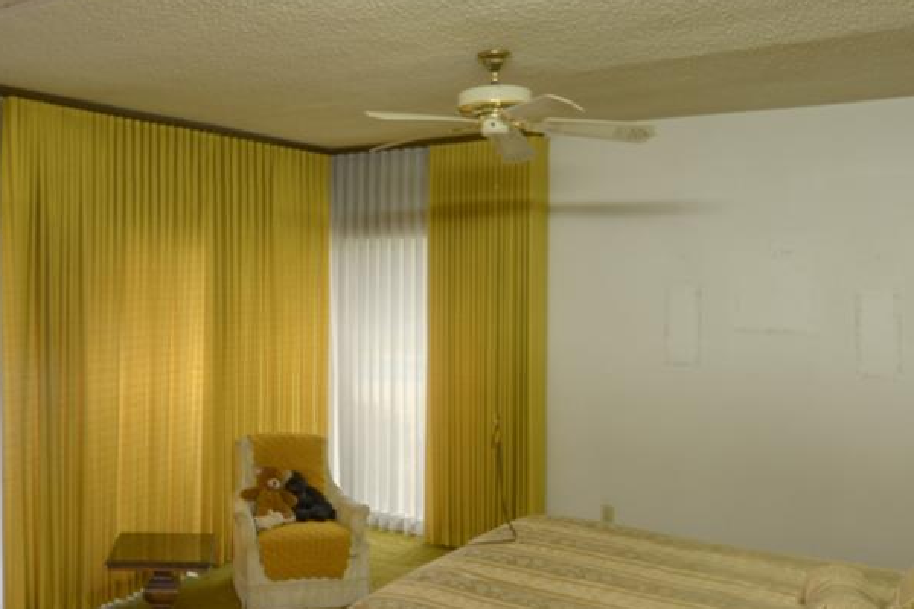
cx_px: 256
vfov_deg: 37.8
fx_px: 889
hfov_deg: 52.6
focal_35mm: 35
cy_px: 282
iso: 400
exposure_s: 1/3
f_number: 10
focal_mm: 14
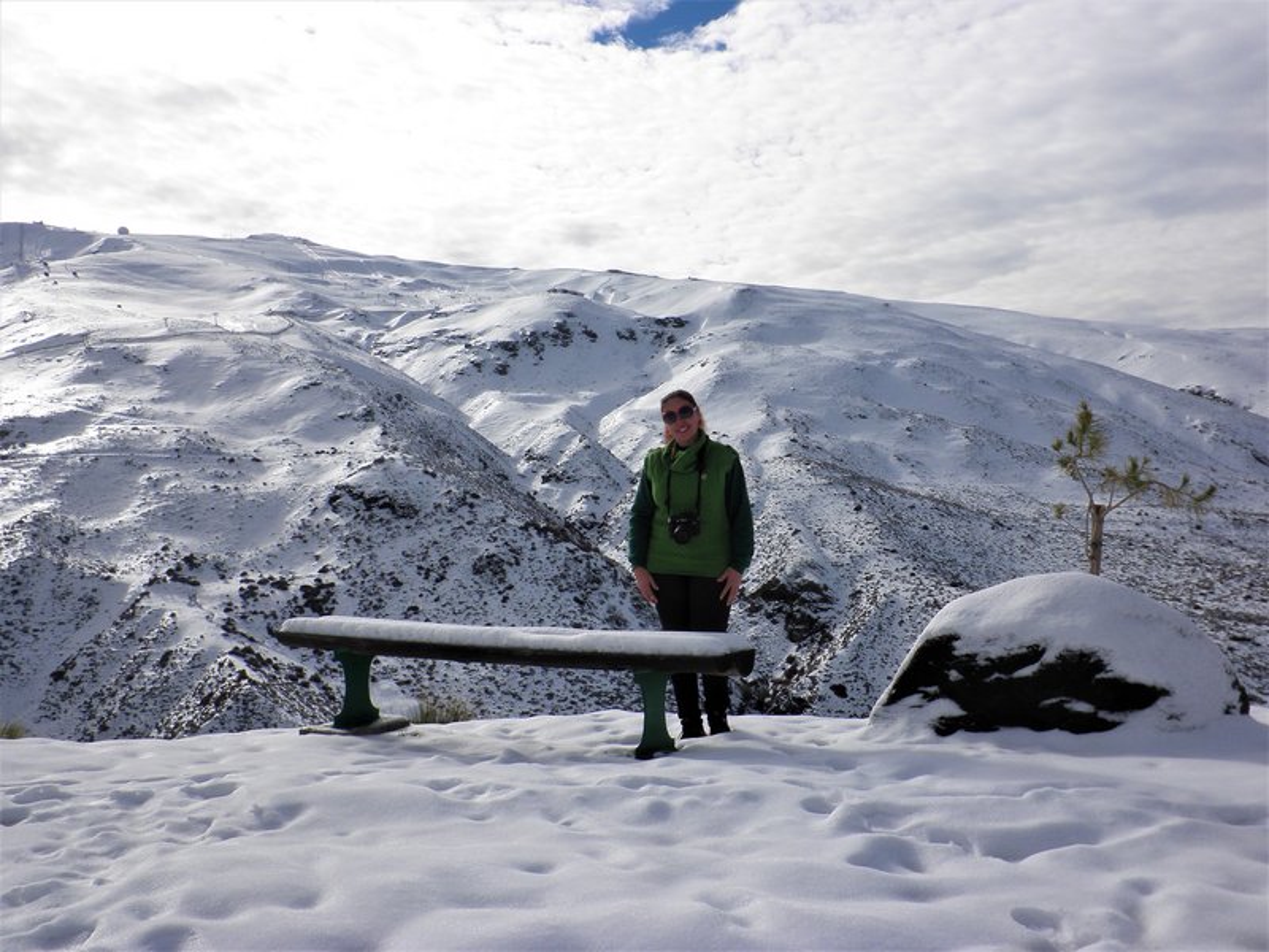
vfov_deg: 39.7
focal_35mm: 36
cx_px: 634
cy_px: 476
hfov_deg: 51.4
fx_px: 1320
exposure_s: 1/640
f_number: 5.6
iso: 64
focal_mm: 6.3
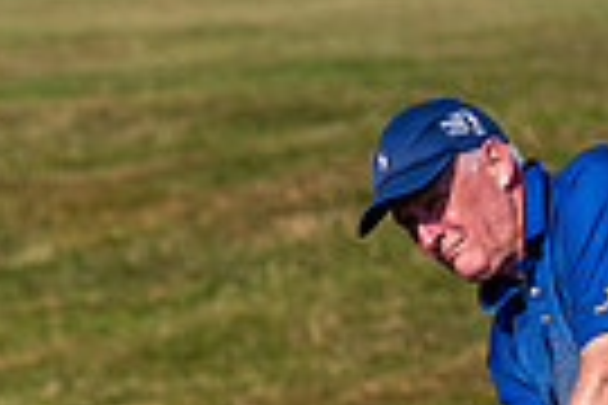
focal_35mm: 2229
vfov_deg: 0.6
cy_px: 725
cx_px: -391
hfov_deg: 0.9
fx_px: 37642
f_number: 4.5
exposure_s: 1/1600
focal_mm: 300
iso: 160
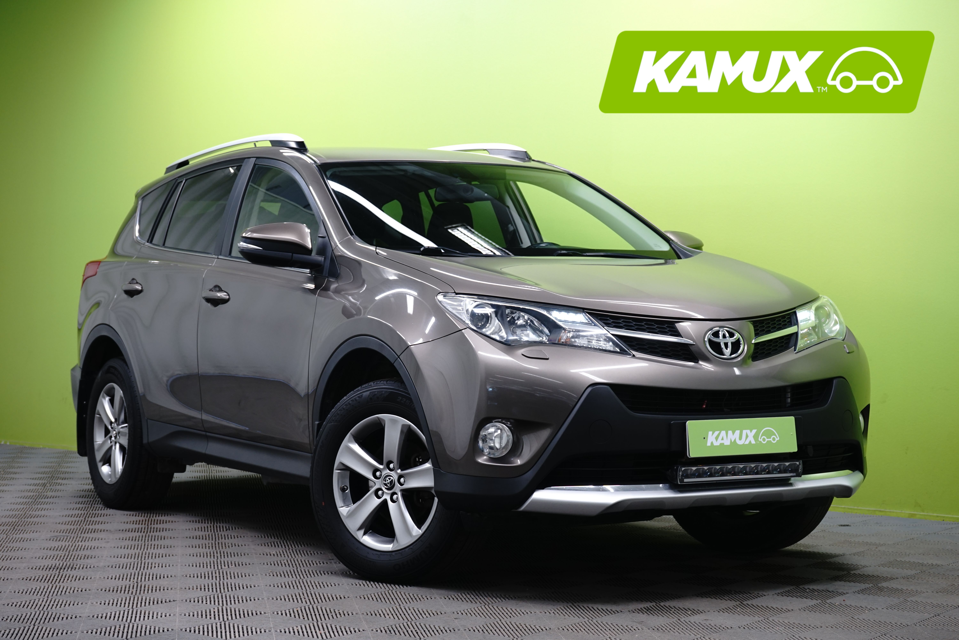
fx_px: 1865
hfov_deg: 28.8
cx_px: 480
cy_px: 320
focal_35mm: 70
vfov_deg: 19.5
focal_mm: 70
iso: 500
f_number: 8
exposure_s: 1/6
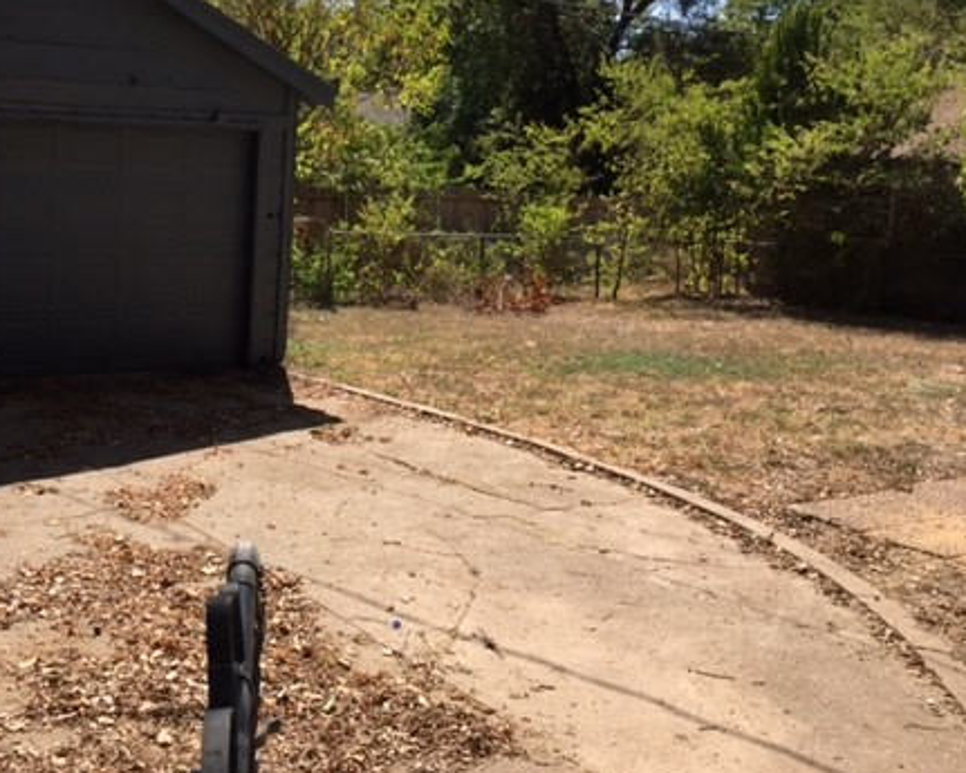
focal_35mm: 42
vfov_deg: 35.4
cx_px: 294
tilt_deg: -6.5
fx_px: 1201
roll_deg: -2.6
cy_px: 267
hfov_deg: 43.0
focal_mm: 4.15
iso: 32
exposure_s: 1/1412
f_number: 2.2
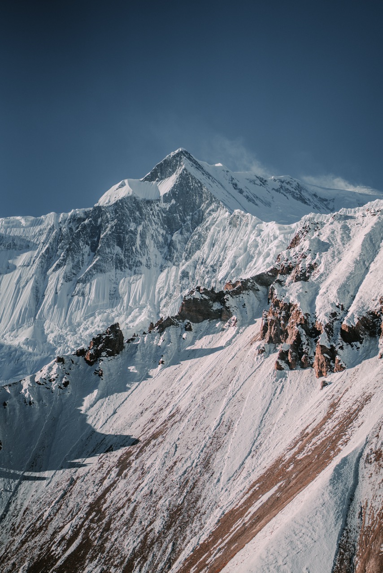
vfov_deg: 23.9
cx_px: 192
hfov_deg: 16.1
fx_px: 1356
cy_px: 286
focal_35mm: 85
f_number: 1.8
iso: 100
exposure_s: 1/8000
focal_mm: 85
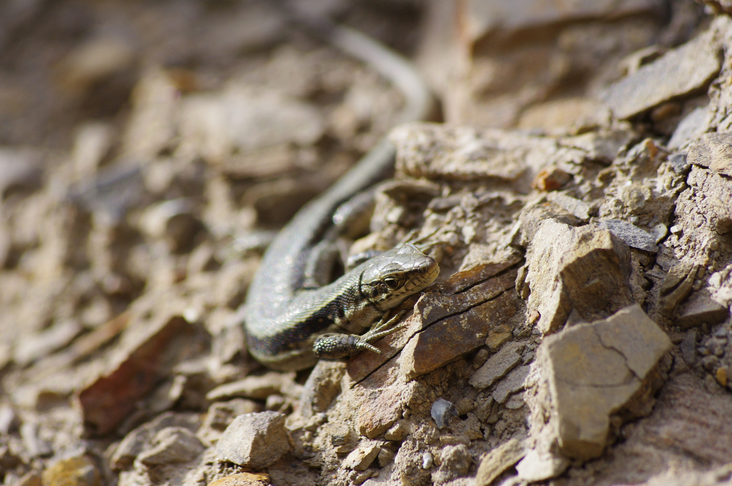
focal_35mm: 450
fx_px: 9138
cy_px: 243
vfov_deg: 3.0
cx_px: 366
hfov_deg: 4.6
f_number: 8
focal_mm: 300
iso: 400
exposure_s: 1/320
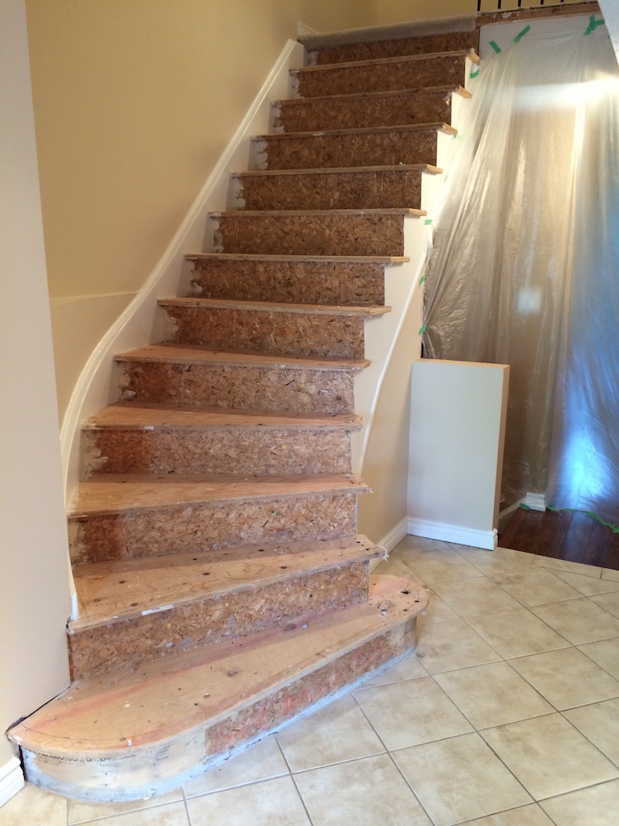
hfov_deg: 46.8
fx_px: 715
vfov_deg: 60.0
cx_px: 310
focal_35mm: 30
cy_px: 413
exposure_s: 1/30
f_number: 2.2
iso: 125
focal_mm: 4.12
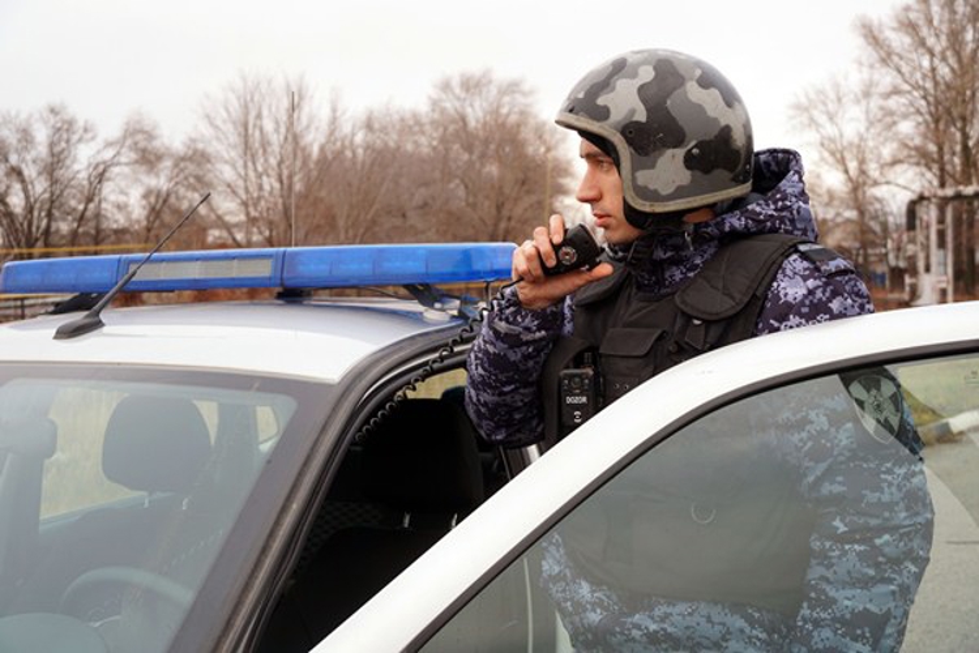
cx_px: 490
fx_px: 1387
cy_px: 326
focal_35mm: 51
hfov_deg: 38.9
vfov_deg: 26.5
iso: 100
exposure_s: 1/60
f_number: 5
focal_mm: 34
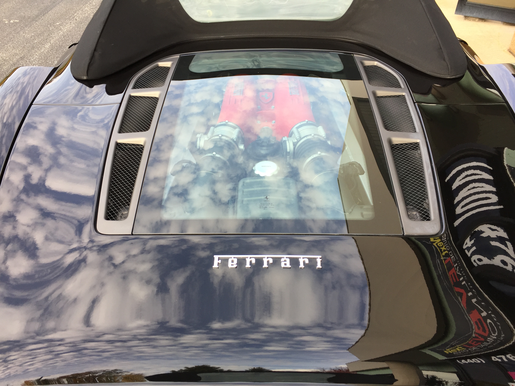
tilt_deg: -38.4
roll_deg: -3.3
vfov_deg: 48.2
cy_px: 193
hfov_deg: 61.7
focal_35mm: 29
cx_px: 258
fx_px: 431
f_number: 2.2
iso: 32
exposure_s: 1/237
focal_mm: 4.15
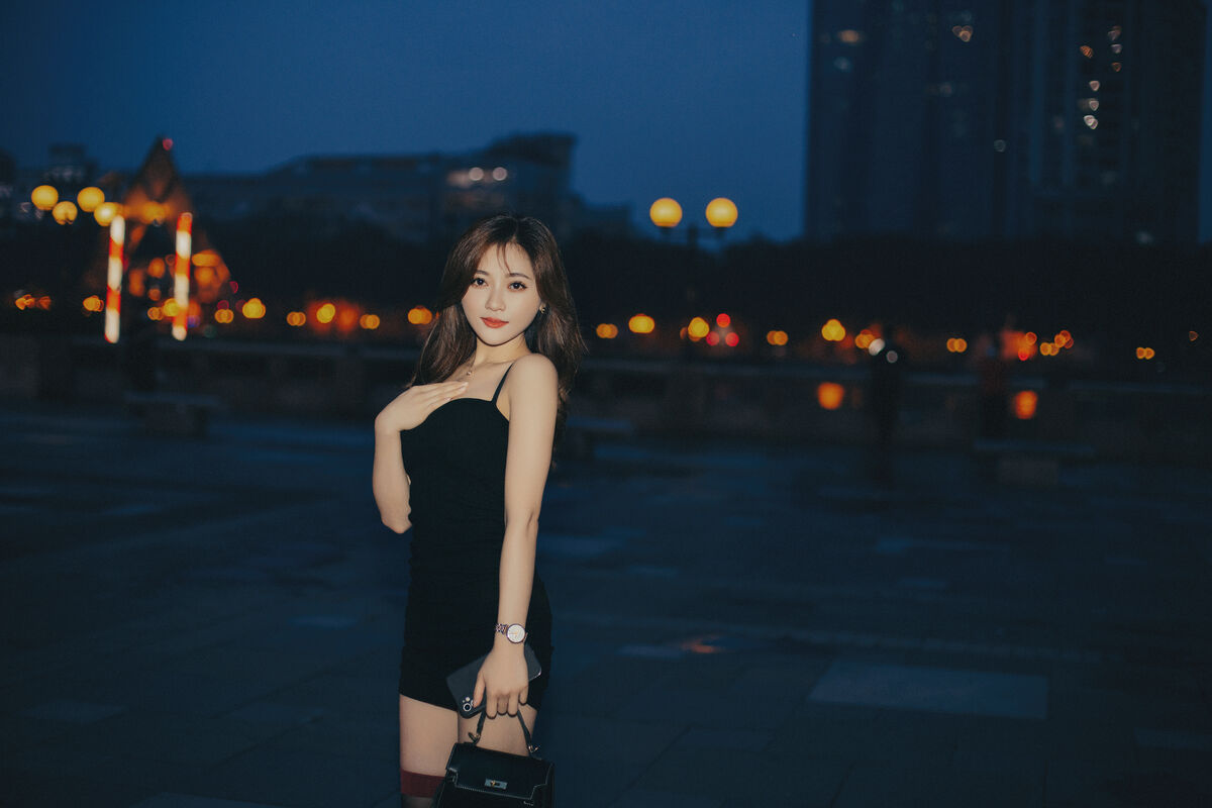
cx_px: 606
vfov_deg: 27.0
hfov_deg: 39.6
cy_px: 404
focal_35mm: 50
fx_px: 1683
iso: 250
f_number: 2
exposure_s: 1/100
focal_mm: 50
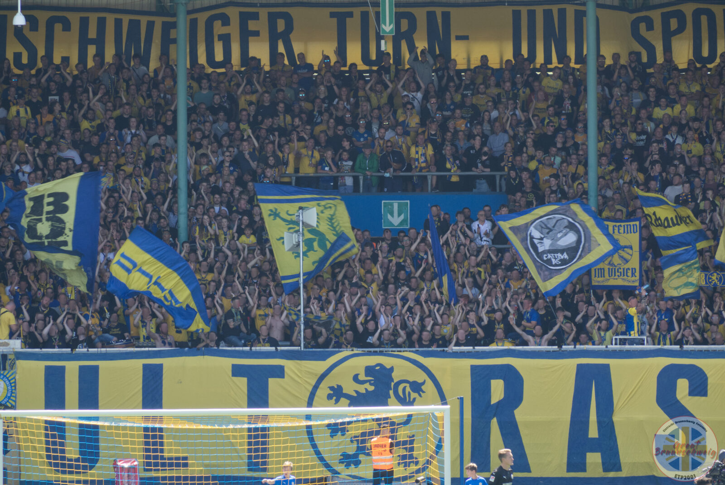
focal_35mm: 458
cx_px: 362
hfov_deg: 4.5
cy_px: 242
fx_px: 9229
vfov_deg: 3.0
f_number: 8
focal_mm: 168
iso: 200
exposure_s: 1/125
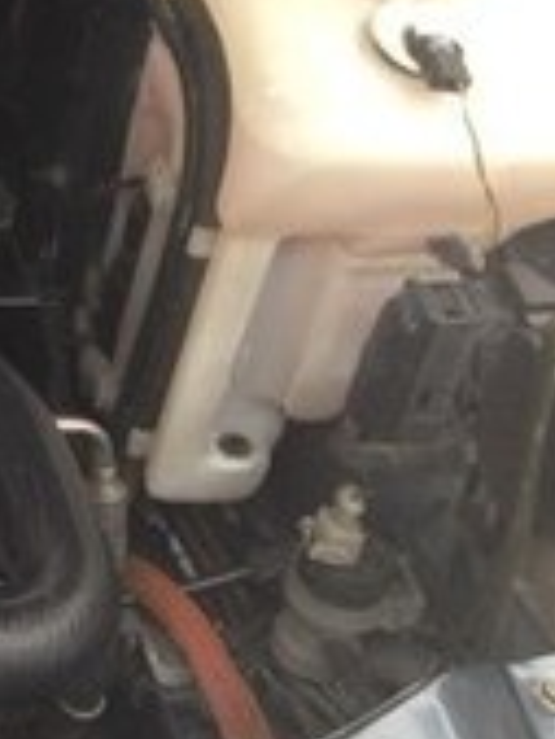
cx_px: -625
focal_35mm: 129
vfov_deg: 15.1
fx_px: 2754
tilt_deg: -37.3
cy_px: 116
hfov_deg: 10.4
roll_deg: -0.2
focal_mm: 4.12
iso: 50
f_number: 2.4
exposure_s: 1/30
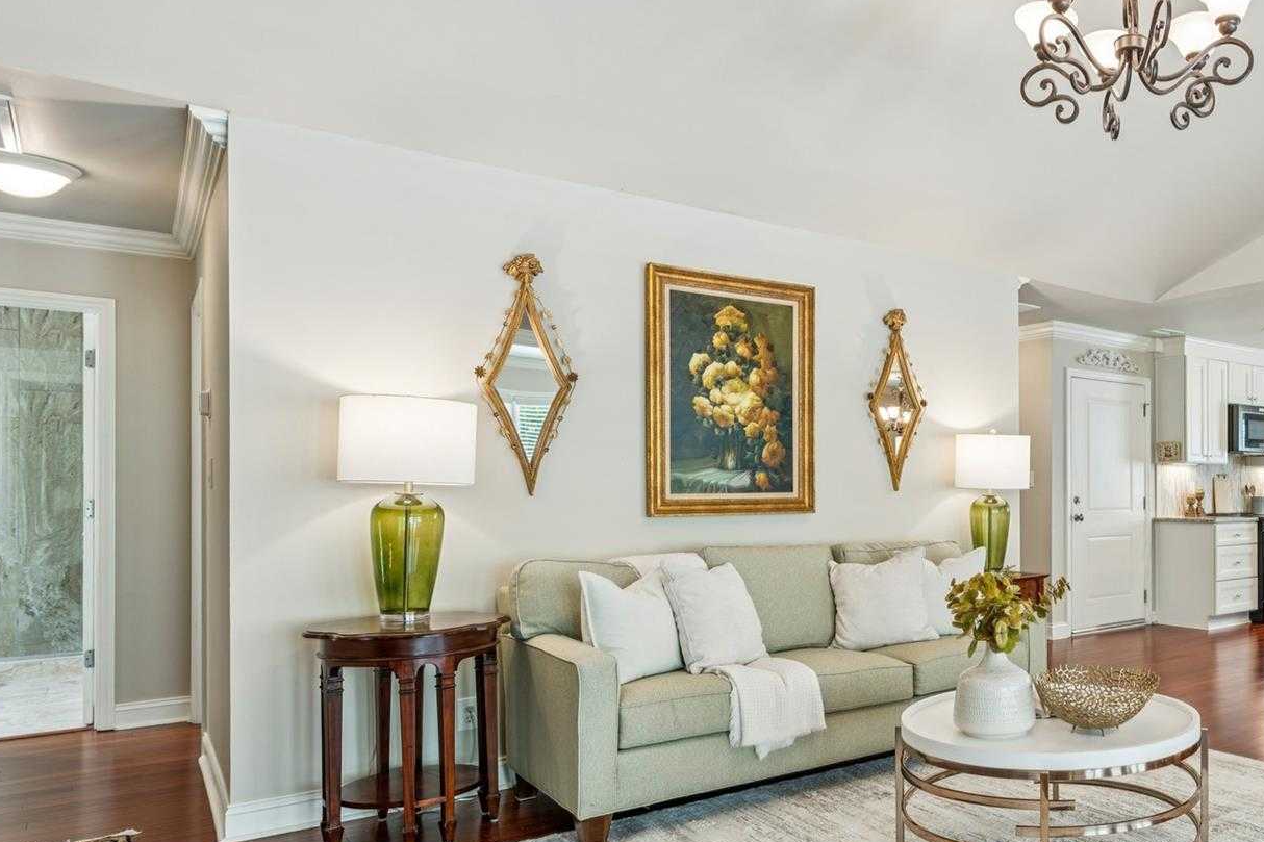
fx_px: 966
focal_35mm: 28
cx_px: 1036
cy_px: 484
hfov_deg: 60.3
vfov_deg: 47.0
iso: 100
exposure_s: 1/1.67
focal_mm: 16.3
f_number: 9
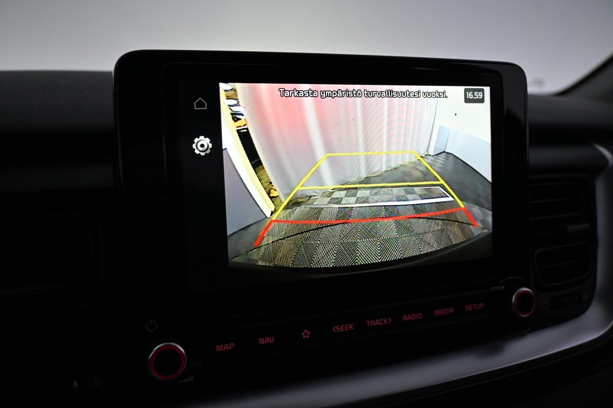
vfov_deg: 40.8
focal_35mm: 32
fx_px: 549
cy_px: 204
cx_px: 306
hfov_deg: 58.3
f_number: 4
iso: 1000
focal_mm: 21.5
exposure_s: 1/125
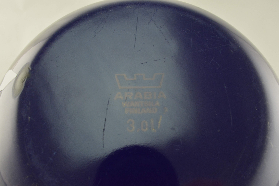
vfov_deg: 40.0
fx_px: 256
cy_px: 93
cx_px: 140
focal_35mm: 33
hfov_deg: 57.2
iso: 1250
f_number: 22
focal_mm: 22
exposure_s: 1/15
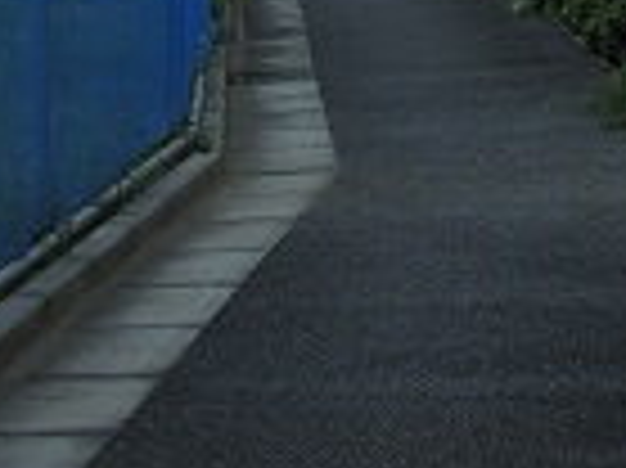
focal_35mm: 151
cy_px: -135
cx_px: 387
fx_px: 2728
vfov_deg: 9.6
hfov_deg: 13.1
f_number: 2.5
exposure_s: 1/50
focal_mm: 7.6
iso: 200
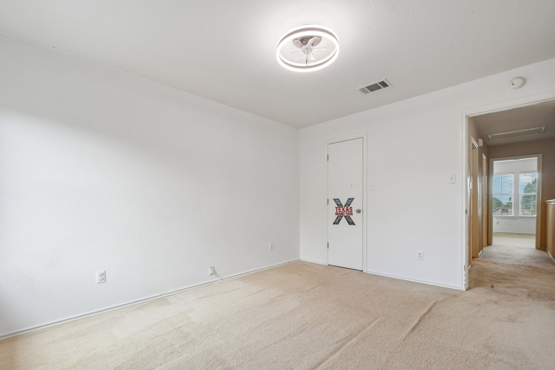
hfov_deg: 100.4
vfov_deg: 77.3
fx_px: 231
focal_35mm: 15
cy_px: 185
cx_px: 278
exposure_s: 1/15
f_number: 8
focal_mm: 10
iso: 800
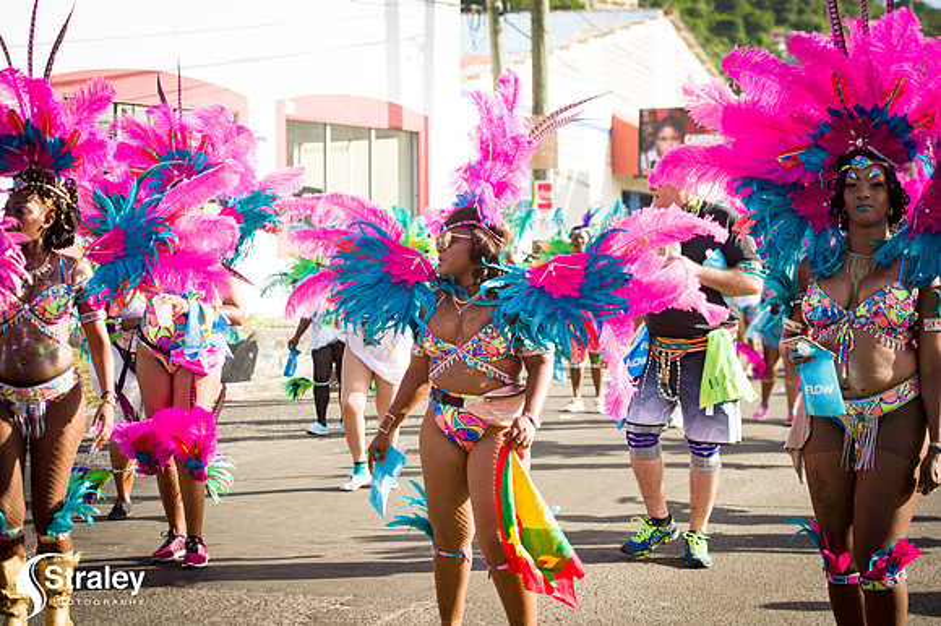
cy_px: 313
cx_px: 470
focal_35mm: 70
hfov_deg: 28.9
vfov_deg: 19.4
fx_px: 1829
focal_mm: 70
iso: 100
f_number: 5.6
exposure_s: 1/200
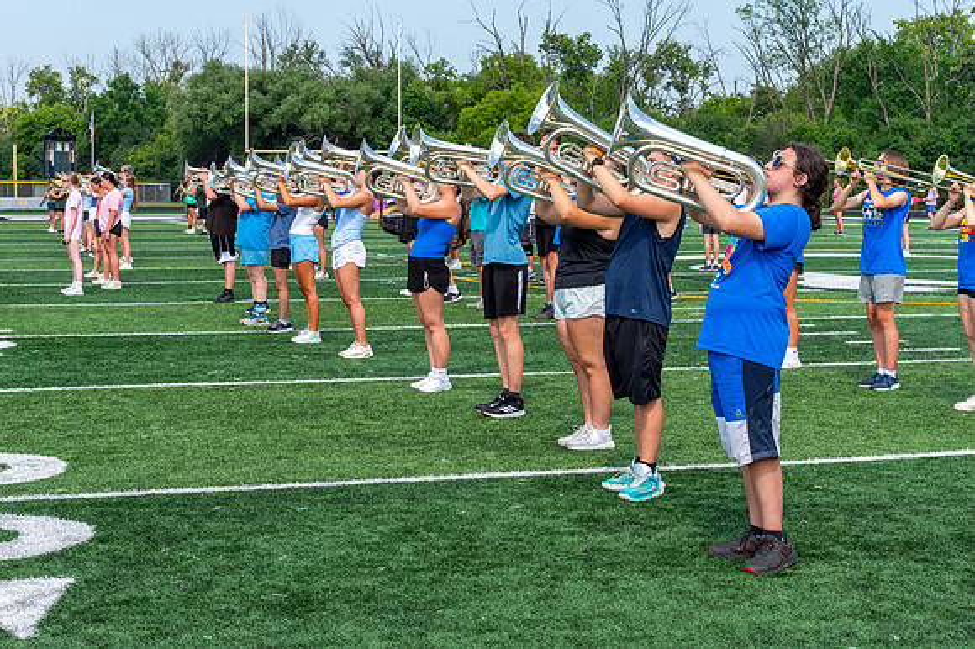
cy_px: 249
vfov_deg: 21.6
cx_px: 453
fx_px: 1697
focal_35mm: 63
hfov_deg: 32.0
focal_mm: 50
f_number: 13
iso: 1250
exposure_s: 1/1000
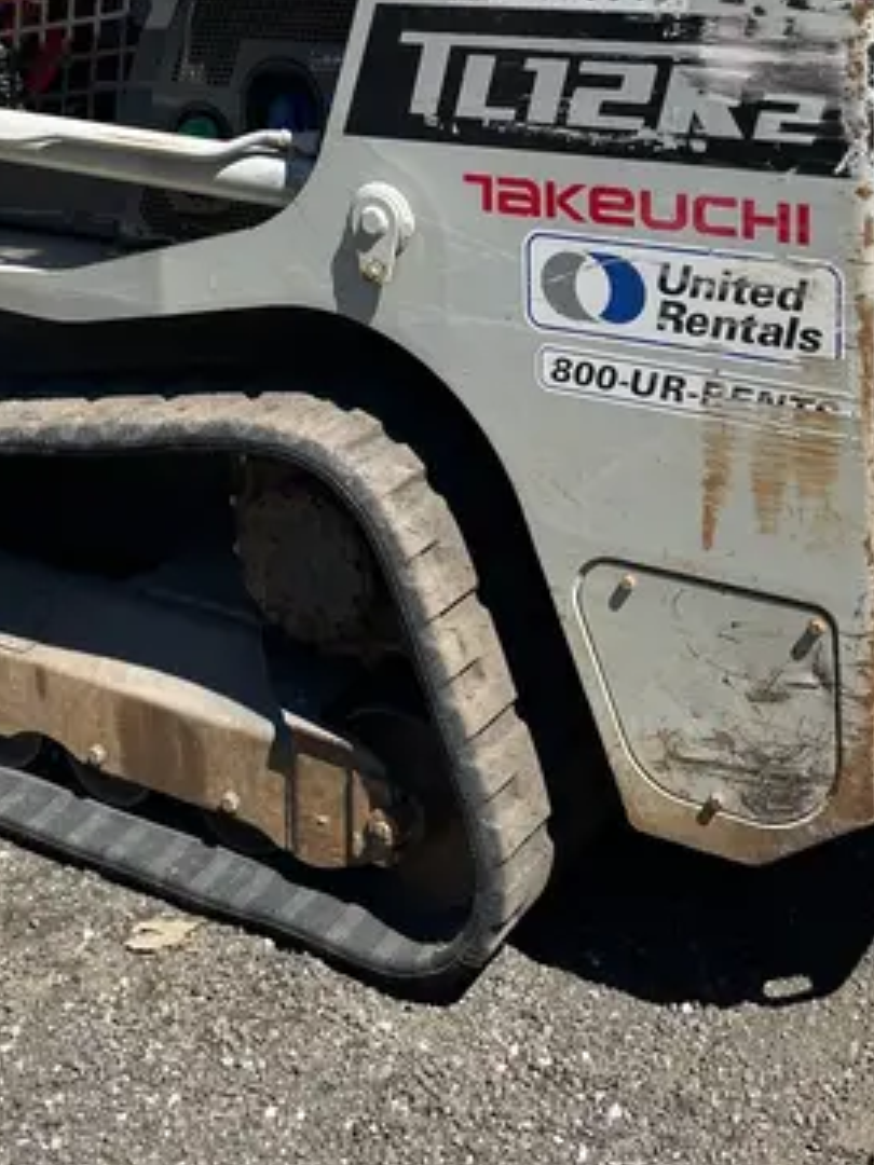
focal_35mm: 53
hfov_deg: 27.5
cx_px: 343
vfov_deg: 34.2
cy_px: 115
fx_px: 1784
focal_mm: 4.2
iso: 50
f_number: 1.6
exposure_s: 1/4651
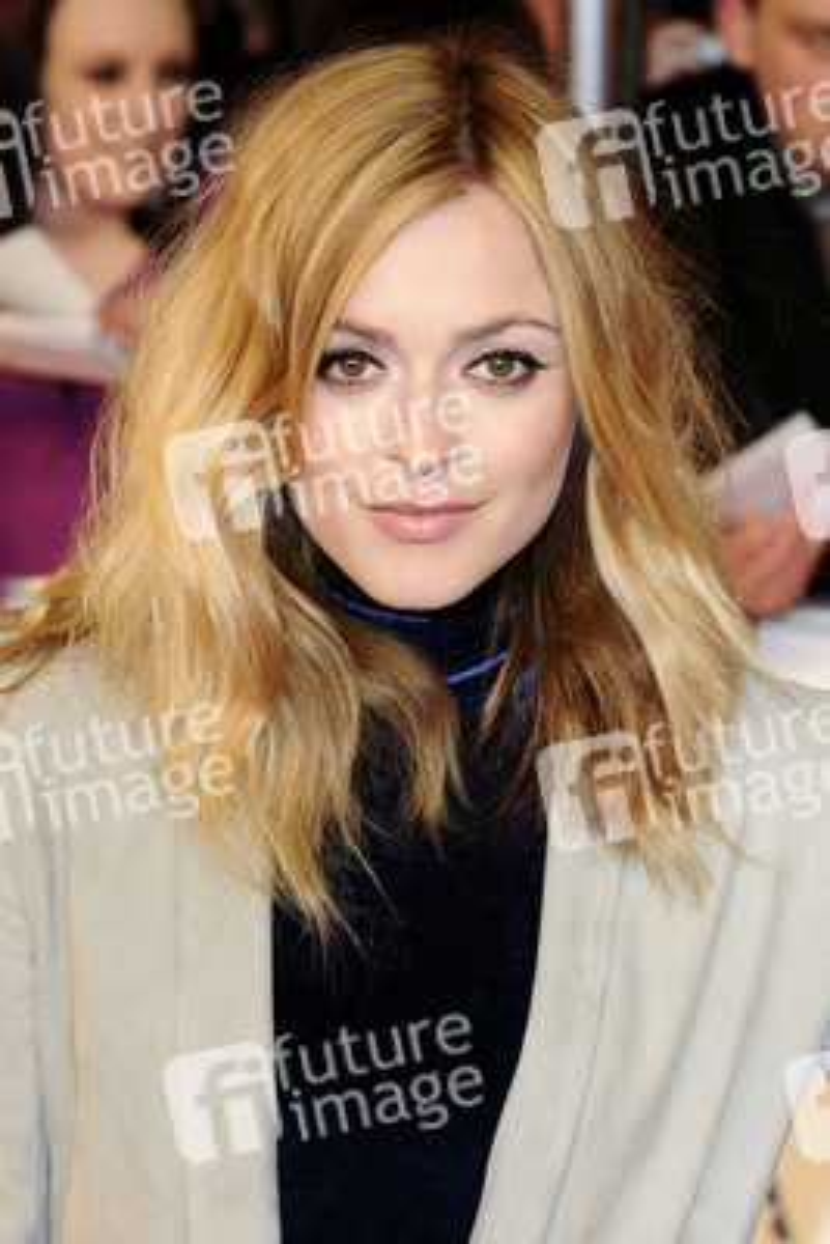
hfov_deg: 11.4
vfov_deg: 17.1
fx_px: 4146
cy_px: 622
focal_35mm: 120
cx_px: 415
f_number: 5
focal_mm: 80
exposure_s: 1/160
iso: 640
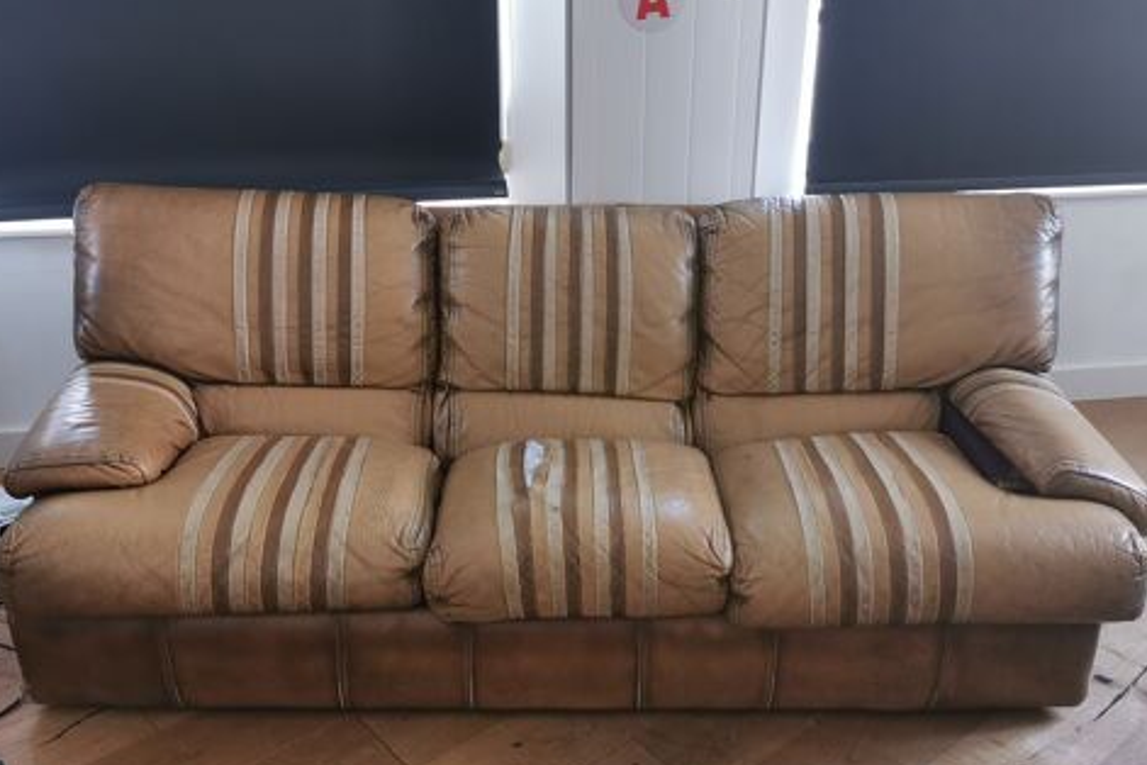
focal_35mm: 36
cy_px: 380
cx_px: 567
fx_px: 1147
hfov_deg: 53.1
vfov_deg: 36.9
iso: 125
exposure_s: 1/50
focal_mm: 5.58
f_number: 1.8
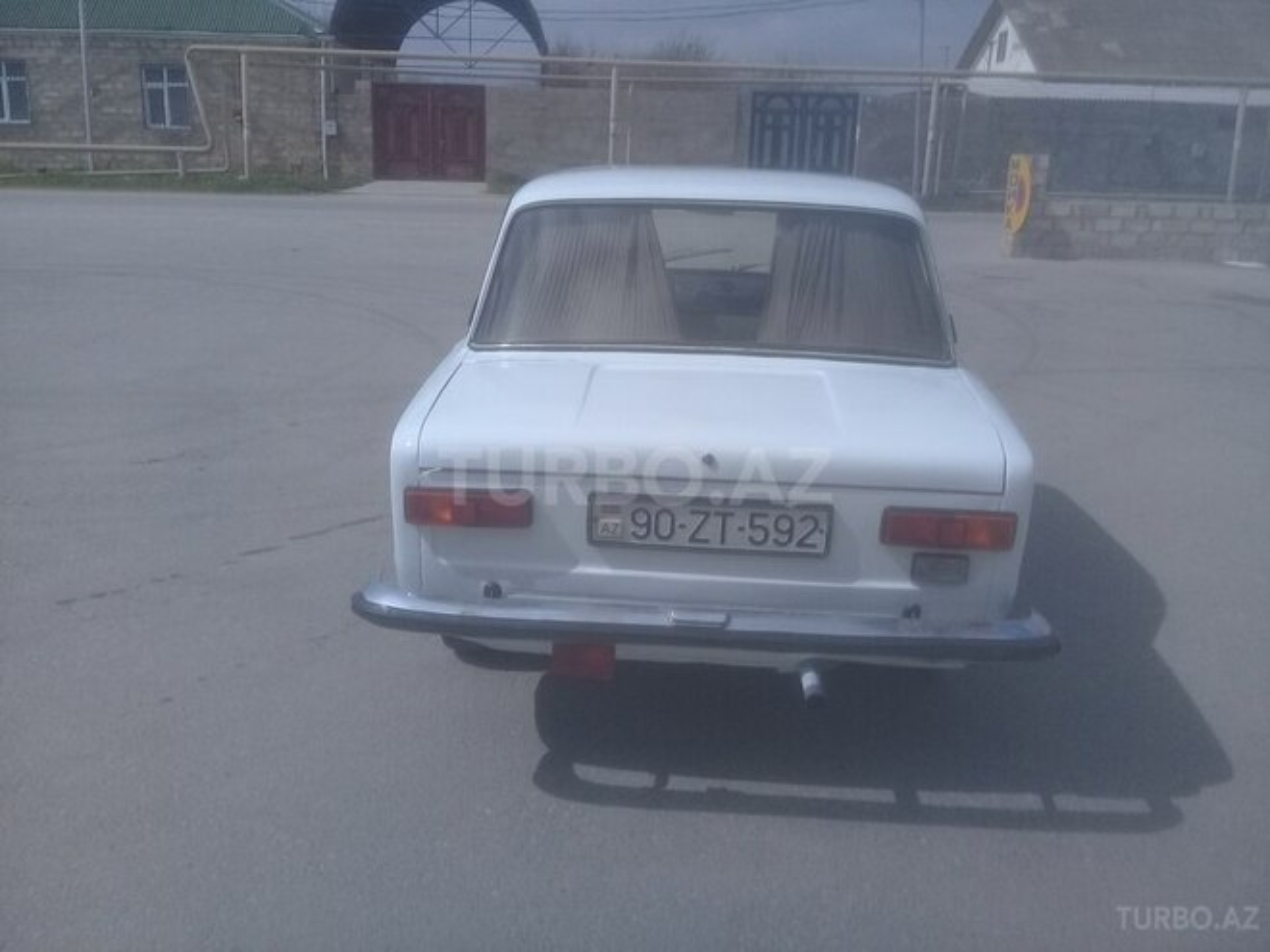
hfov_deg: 58.4
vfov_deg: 45.4
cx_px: 635
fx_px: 1137
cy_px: 476
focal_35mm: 31
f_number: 2.2
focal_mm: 3.3
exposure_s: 1/2778
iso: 50
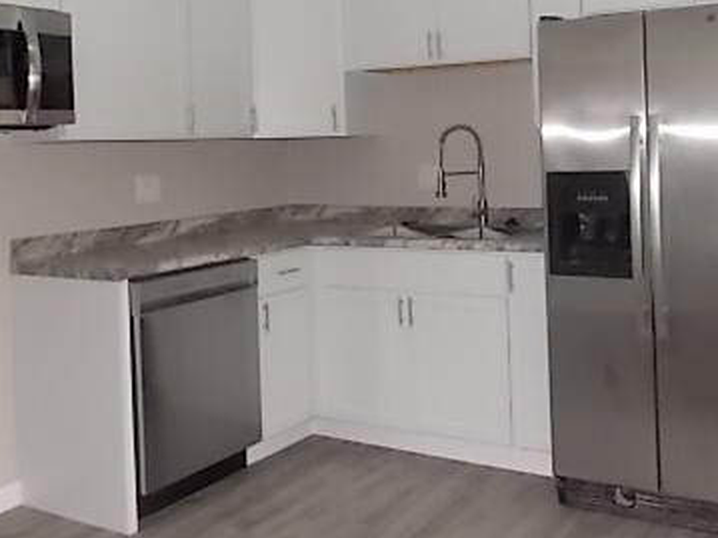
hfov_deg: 45.3
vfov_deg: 34.6
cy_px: 156
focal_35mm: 41
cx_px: 464
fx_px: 850
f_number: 3.1
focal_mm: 4
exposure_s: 1/30
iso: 200
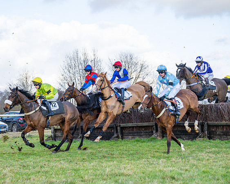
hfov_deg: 23.1
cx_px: 86
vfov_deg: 18.6
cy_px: 90
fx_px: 561
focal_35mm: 83
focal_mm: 70
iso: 500
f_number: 4
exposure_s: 1/2000
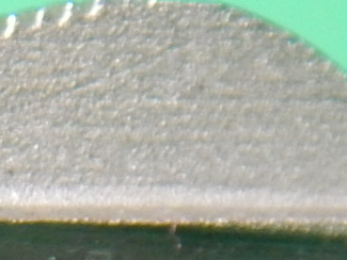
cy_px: 769
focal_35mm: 377
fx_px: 3781
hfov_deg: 5.2
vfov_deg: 3.8
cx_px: -216
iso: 320
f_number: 3.8
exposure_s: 1/30
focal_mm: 9.7
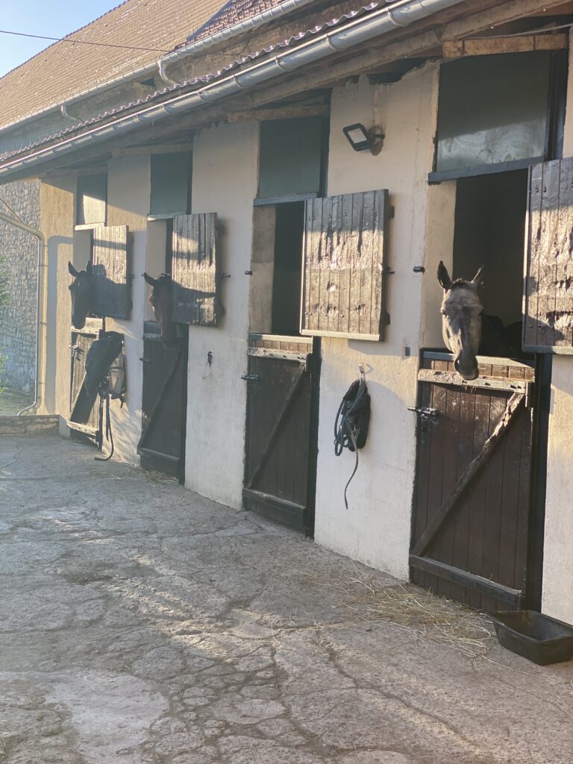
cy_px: 382
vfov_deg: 36.8
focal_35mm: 52
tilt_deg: -2.8
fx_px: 1148
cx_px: 286
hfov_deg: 28.0
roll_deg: -2.8
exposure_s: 1/236
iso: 20
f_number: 2
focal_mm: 6
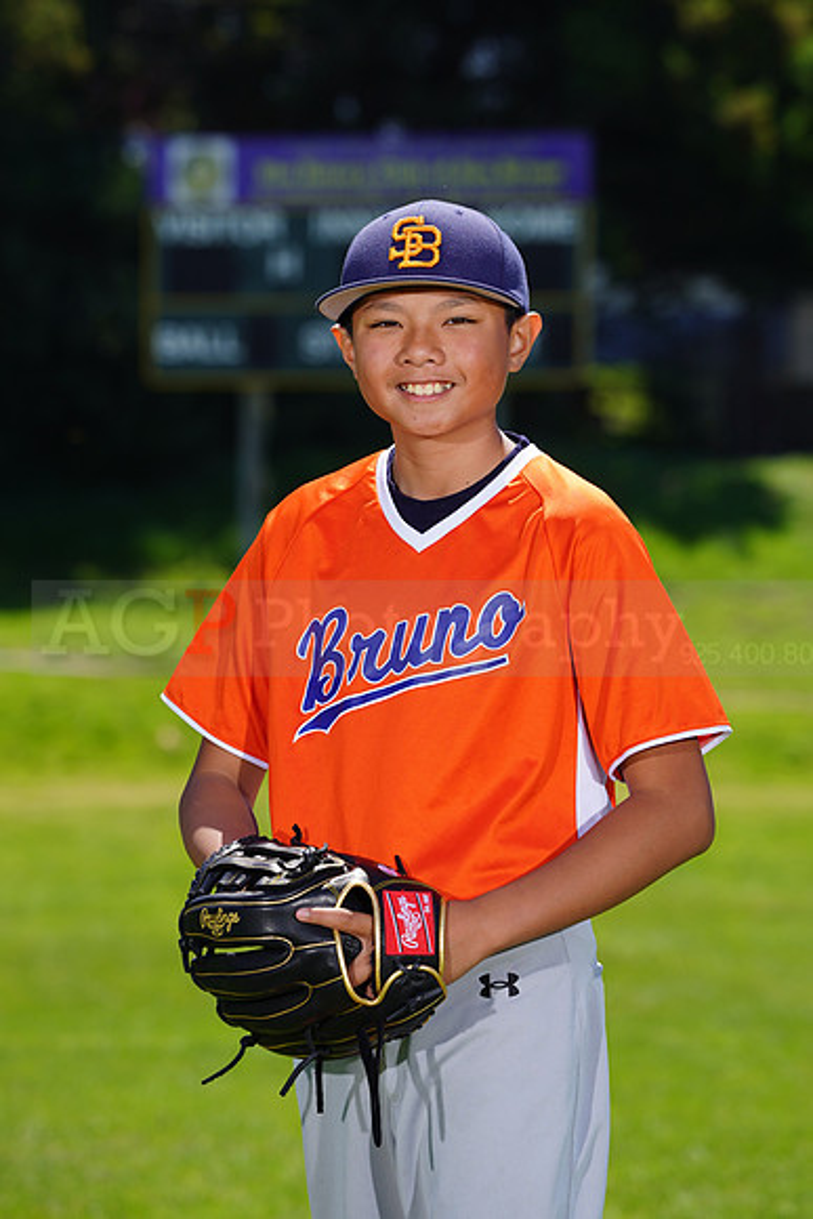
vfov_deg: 9.7
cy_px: 610
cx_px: 406
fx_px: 7177
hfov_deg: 6.5
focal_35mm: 212
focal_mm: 212
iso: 100
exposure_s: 1/250
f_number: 8
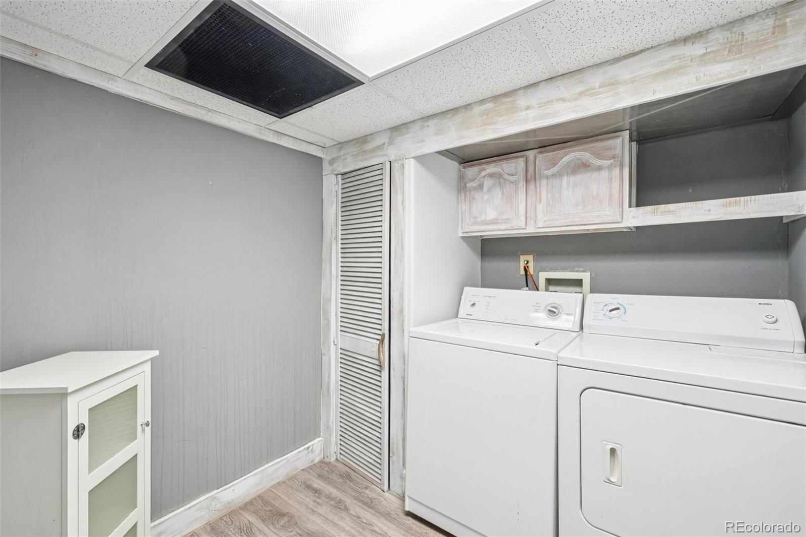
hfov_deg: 100.4
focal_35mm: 15
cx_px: 403
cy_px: 268
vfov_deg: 77.3
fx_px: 336
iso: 800
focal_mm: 10
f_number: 8
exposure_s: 1/5
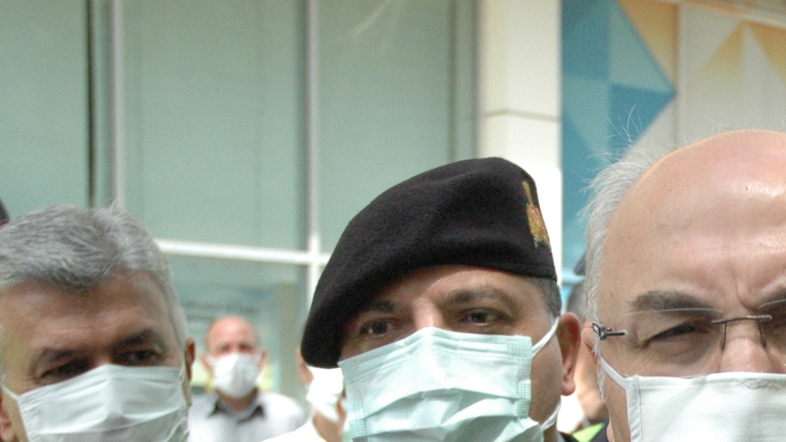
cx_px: 807
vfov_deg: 11.6
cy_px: 594
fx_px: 2110
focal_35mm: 101
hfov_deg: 20.4
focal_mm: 27
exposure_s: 1/1600
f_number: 3.8
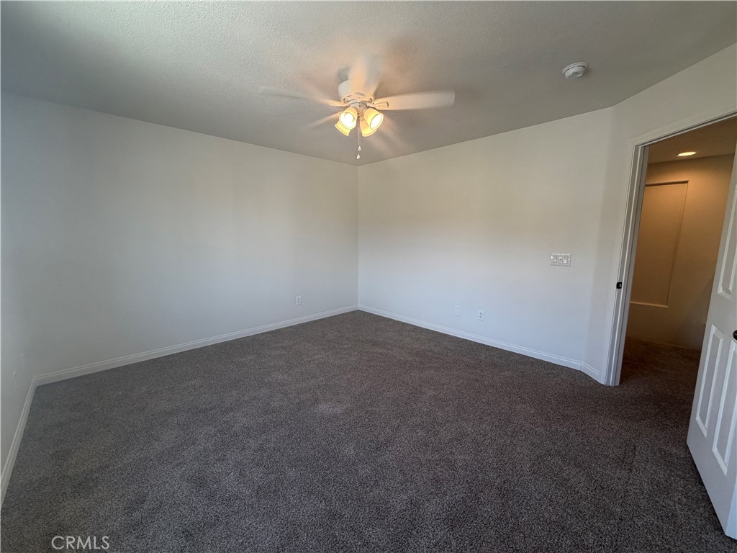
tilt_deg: -8.6
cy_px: 276
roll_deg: -0.1
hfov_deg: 102.1
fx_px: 298
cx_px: 368
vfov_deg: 85.7
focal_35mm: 14
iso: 125
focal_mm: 2.22
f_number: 2.2
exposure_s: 1/120
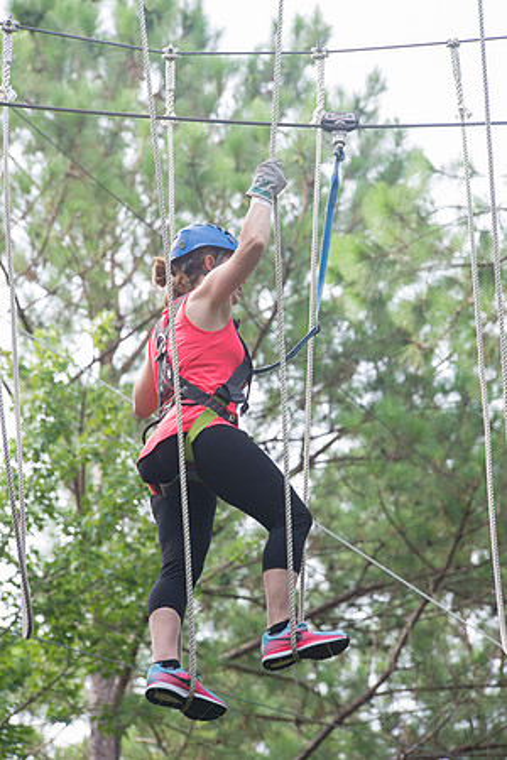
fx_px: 4225
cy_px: 380
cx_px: 254
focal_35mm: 200
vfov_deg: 10.3
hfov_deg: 6.9
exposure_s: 1/500
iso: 1250
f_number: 7.1
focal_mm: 200
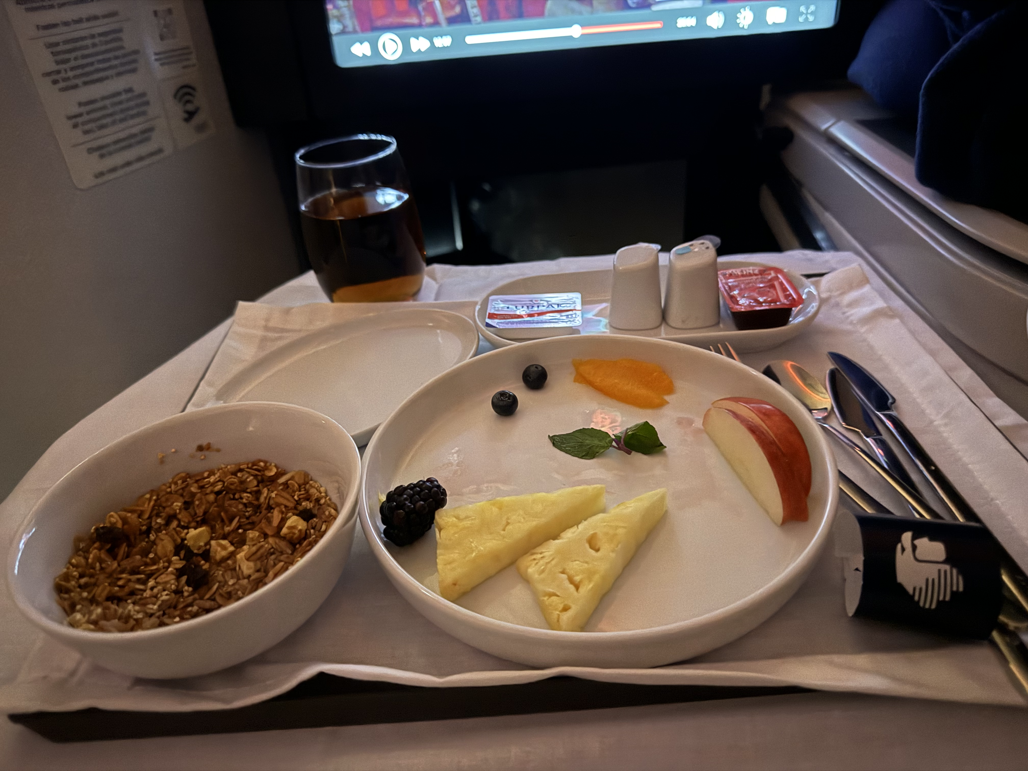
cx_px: 514
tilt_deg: -31.4
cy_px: 386
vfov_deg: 56.8
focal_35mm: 24
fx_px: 713
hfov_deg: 71.6
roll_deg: +6.5
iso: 1600
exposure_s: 1/9
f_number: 1.78
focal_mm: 6.76
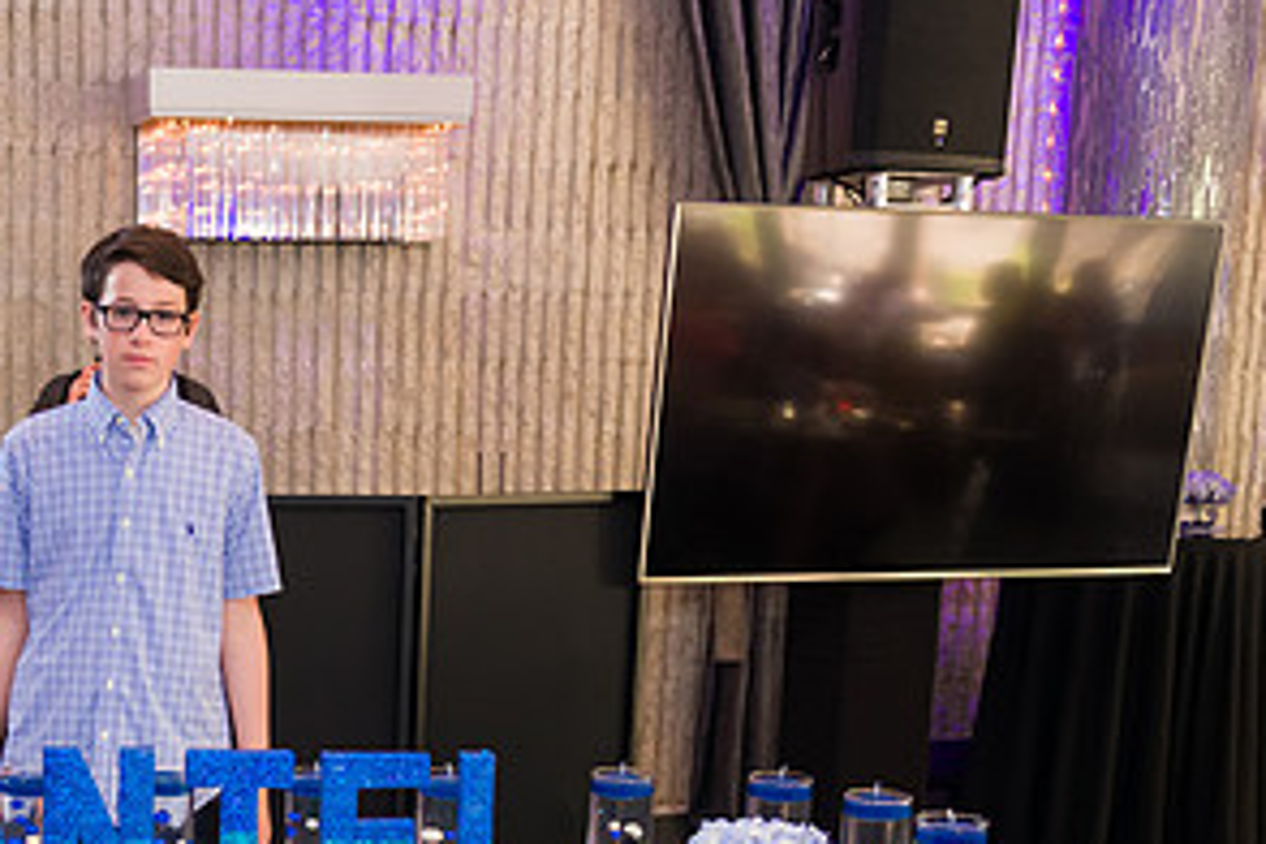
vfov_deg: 21.6
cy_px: 796
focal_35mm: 61
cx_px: 112
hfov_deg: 31.3
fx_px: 2145
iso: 1250
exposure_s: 1/125
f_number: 3.2
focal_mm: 28
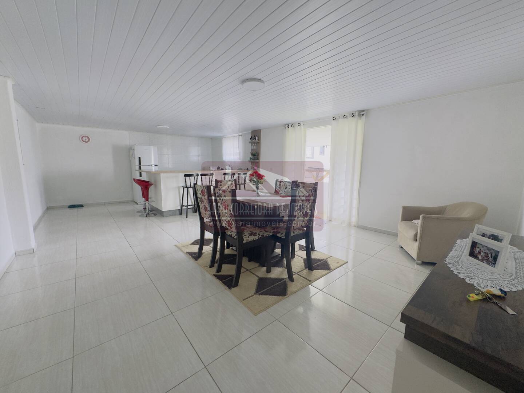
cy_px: 196
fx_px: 212
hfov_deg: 102.1
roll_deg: +0.2
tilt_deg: -6.7
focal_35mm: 14
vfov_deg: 85.7
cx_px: 262
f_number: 2.2
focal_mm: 2.22
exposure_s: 1/99
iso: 100
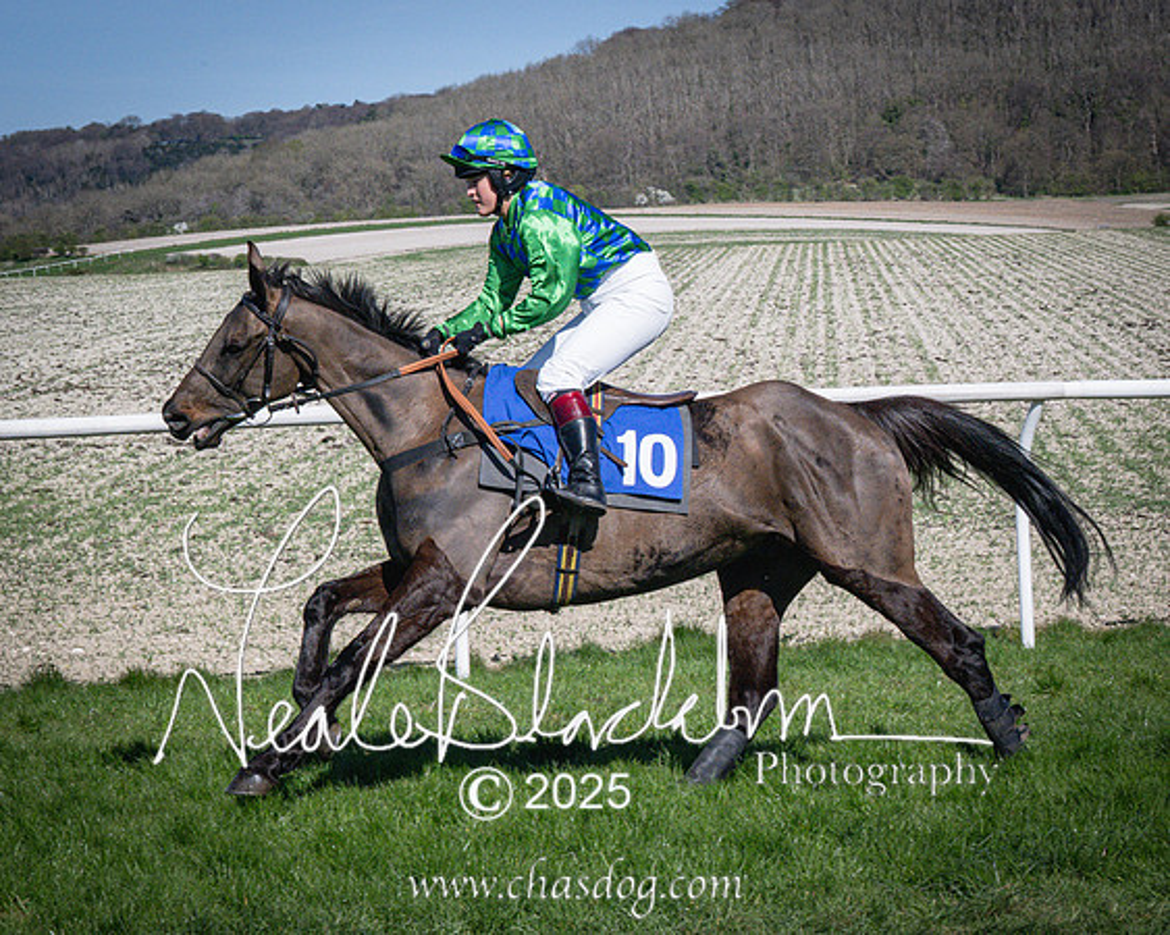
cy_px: 524
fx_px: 4335
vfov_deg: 12.3
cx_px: 752
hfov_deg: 15.3
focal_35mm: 125
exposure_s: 1/1600
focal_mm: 86
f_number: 20
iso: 2800
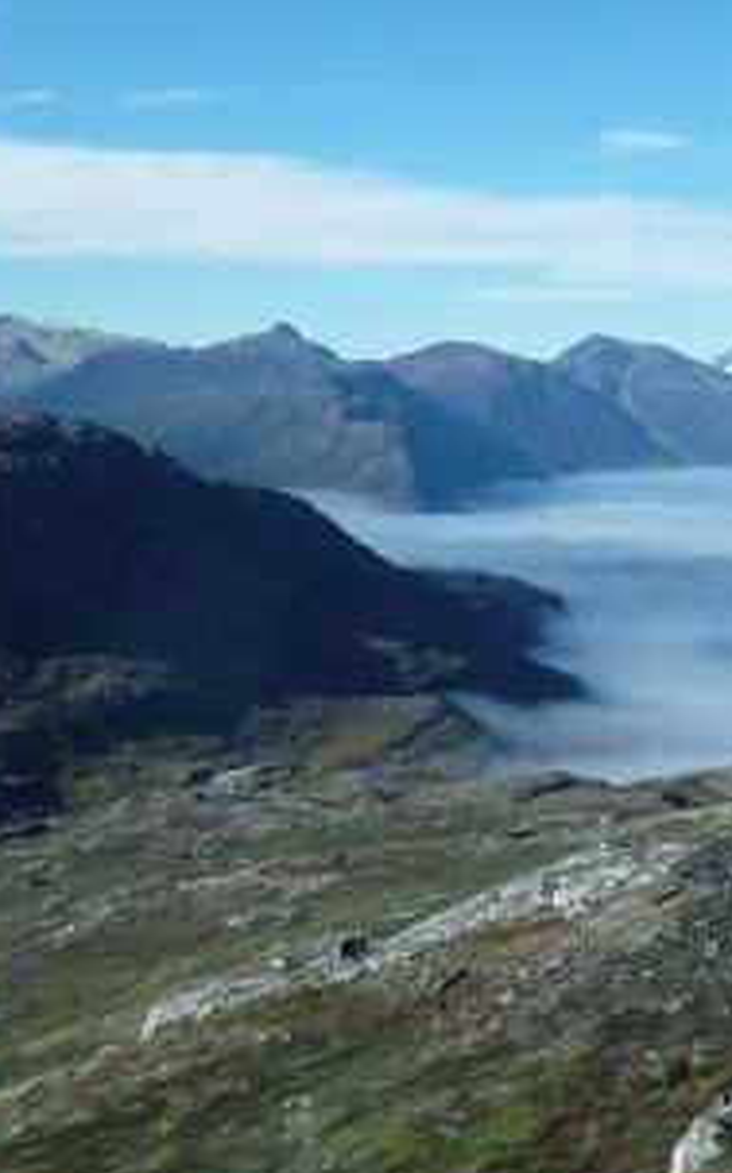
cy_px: 472
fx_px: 2238
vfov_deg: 29.3
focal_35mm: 70
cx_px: 383
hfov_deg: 18.6
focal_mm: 4.1
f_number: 5
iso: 80
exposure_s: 1/500
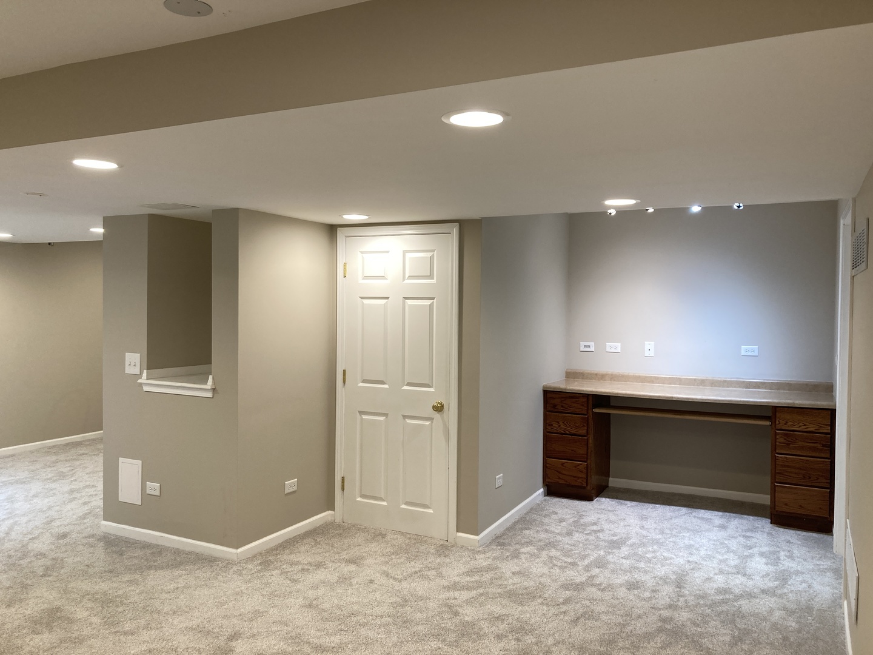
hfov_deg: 63.4
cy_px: 328
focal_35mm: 28
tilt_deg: -0.6
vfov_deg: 49.7
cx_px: 436
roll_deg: -0.9
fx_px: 706
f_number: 1.8
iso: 80
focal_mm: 3.99
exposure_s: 1/60
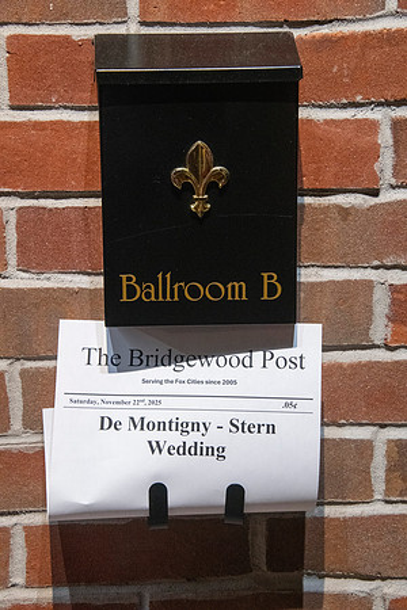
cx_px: 204
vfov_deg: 20.8
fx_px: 1662
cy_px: 305
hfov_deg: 14.0
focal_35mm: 98
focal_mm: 98
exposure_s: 1/40
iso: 8000
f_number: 10
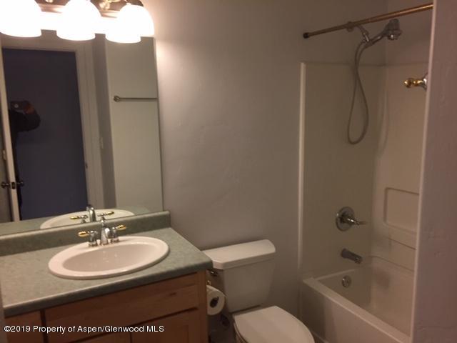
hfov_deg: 61.7
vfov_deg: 48.2
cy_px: 172
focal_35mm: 29
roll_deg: +0.4
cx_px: 228
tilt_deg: -11.3
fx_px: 383
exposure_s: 1/30
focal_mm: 4.15
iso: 100
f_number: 2.2
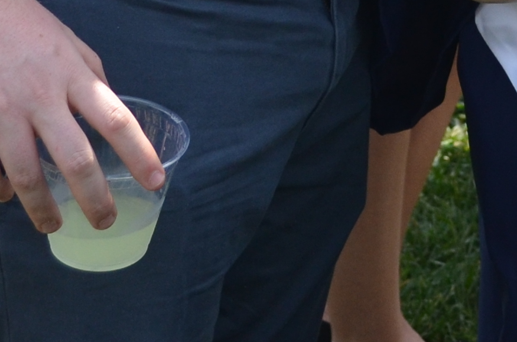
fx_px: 2421
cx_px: 719
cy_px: -498
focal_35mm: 169
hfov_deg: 11.8
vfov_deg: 7.5
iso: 400
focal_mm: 20
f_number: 5
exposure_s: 1/1250
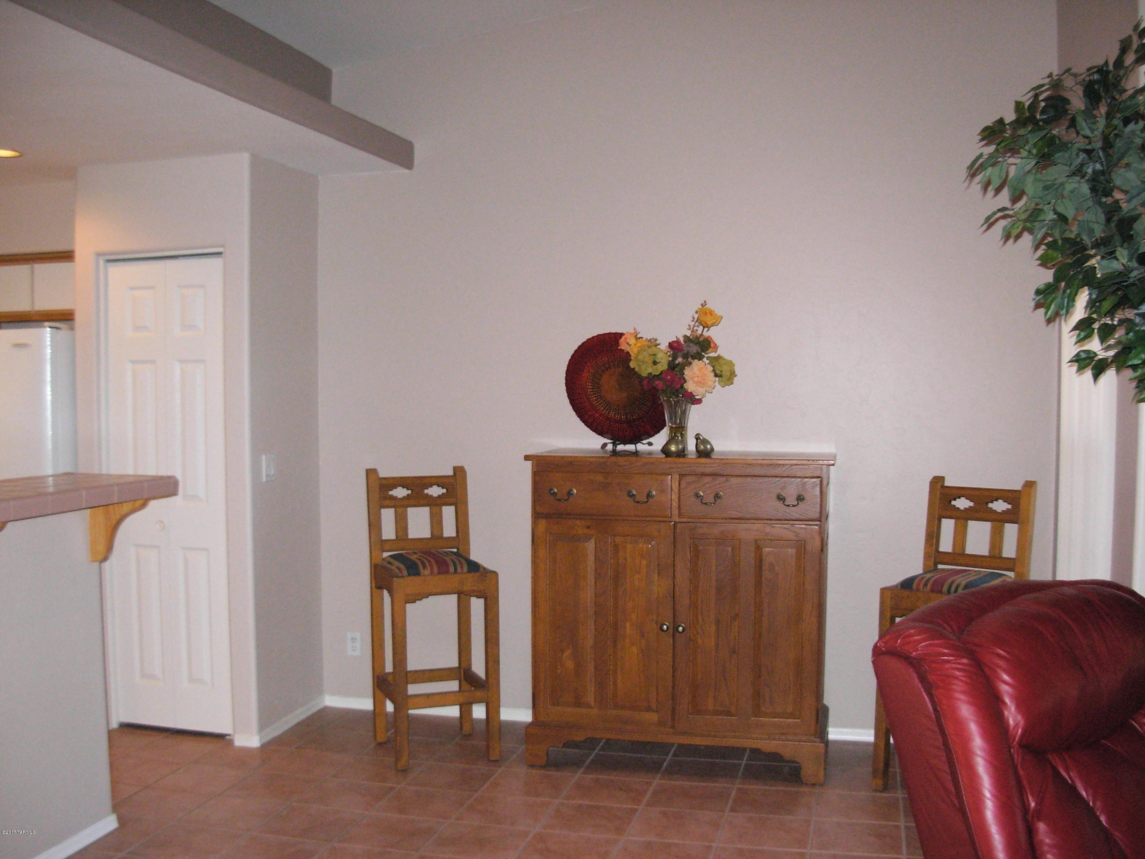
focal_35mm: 38
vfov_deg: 37.7
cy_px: 430
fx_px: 1257
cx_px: 572
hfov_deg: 49.0
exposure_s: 1/114
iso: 400
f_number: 2.9
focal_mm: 6.3
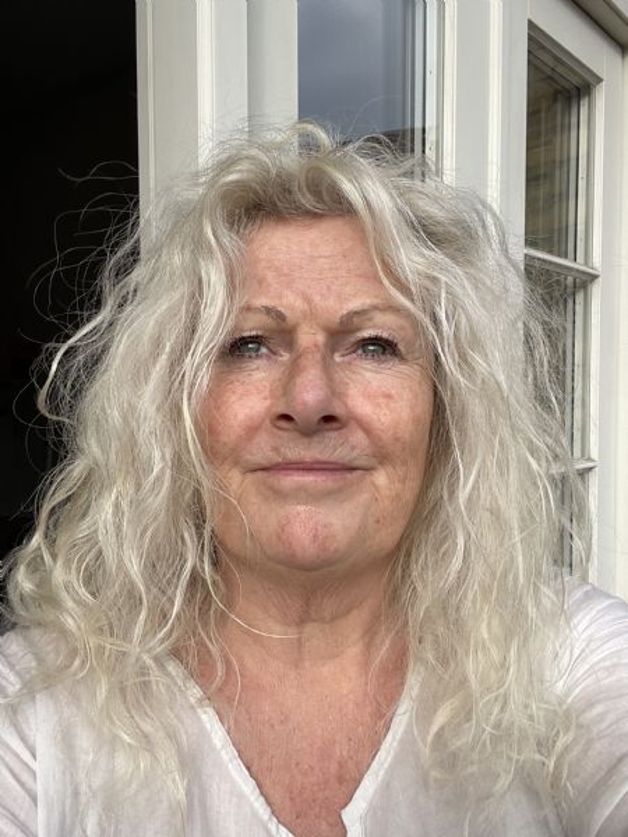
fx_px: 726
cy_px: 418
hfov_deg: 46.8
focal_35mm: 30
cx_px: 314
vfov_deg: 60.0
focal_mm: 2.71
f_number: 2.2
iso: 25
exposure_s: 1/220
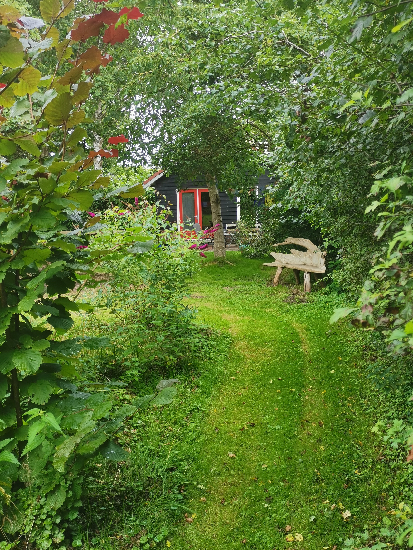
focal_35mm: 34
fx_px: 541
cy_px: 275
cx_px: 206
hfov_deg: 41.8
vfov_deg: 54.0
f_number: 1.8
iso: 50
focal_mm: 4.75
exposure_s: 1/368
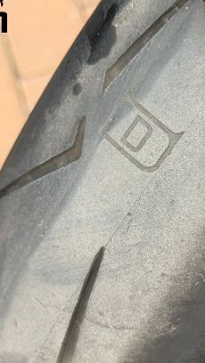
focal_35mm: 82
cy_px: 187
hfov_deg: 14.6
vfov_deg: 25.9
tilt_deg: -47.1
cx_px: 178
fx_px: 791
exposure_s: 1/669
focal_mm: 6.76
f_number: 1.78
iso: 64
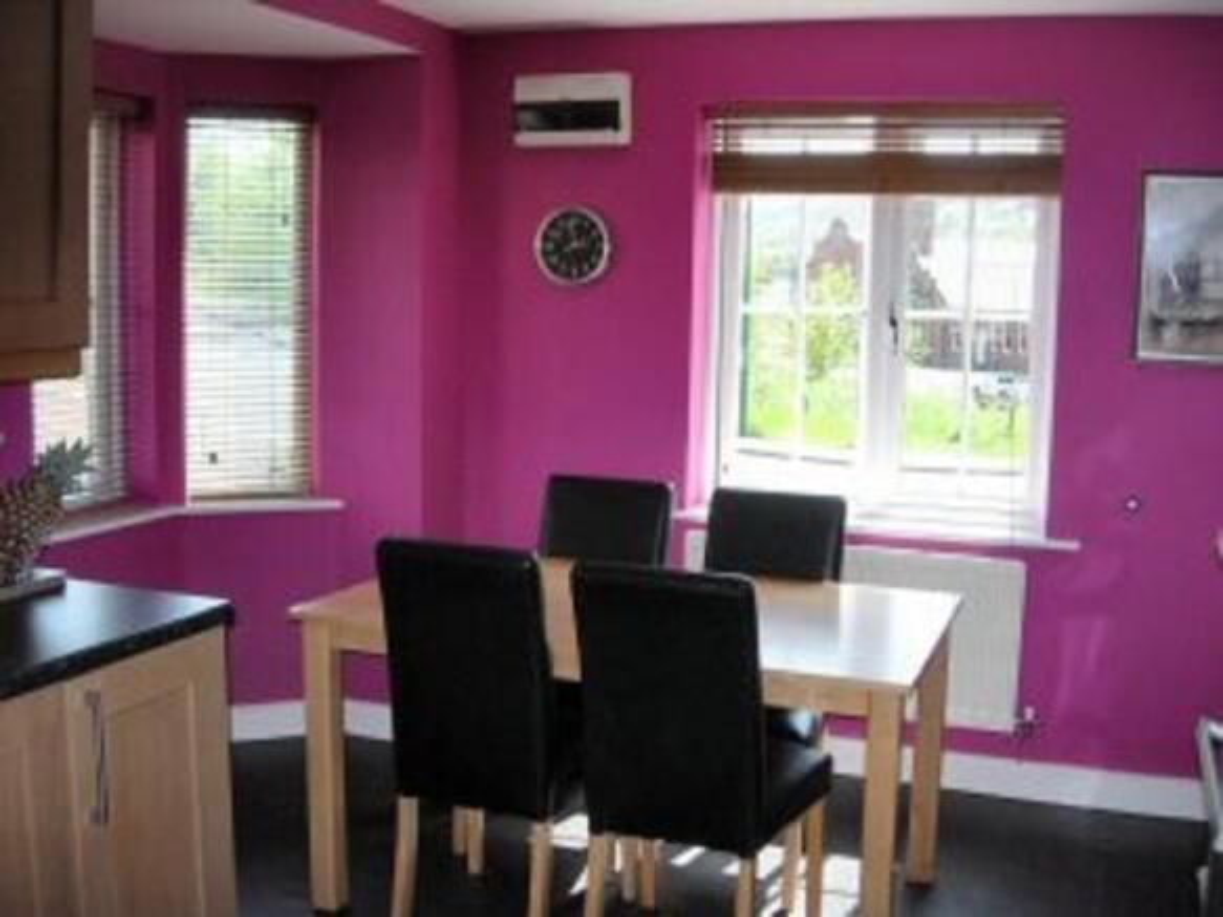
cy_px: 458
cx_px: 612
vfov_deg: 37.7
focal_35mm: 38
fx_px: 1342
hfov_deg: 49.0
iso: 79
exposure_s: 1/203
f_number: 2.8
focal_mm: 7.8
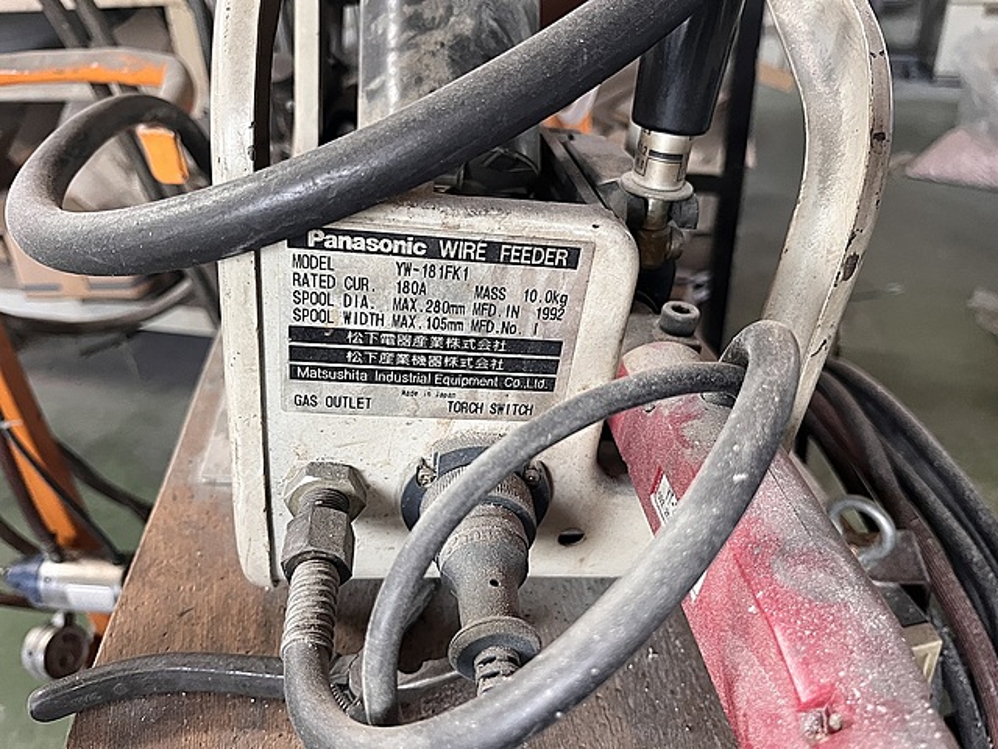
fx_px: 750
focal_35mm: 26
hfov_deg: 67.3
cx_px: 499
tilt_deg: -32.4
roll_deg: +2.4
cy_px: 374
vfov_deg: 53.1
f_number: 1.6
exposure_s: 1/60
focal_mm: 5.1
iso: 250
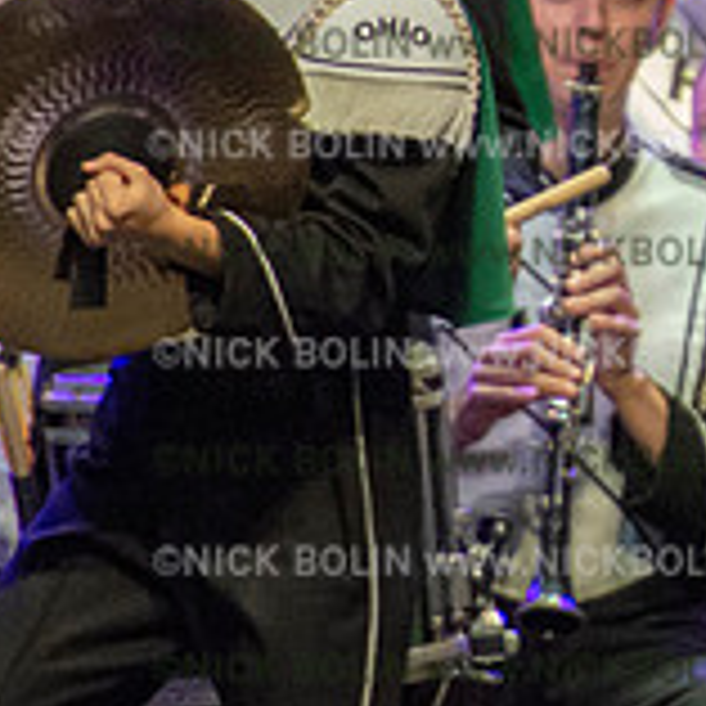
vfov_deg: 1.4
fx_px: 29051
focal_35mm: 1259
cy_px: -63
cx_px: 1201
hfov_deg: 1.4
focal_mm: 400
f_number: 5.6
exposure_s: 1/320
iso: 8000
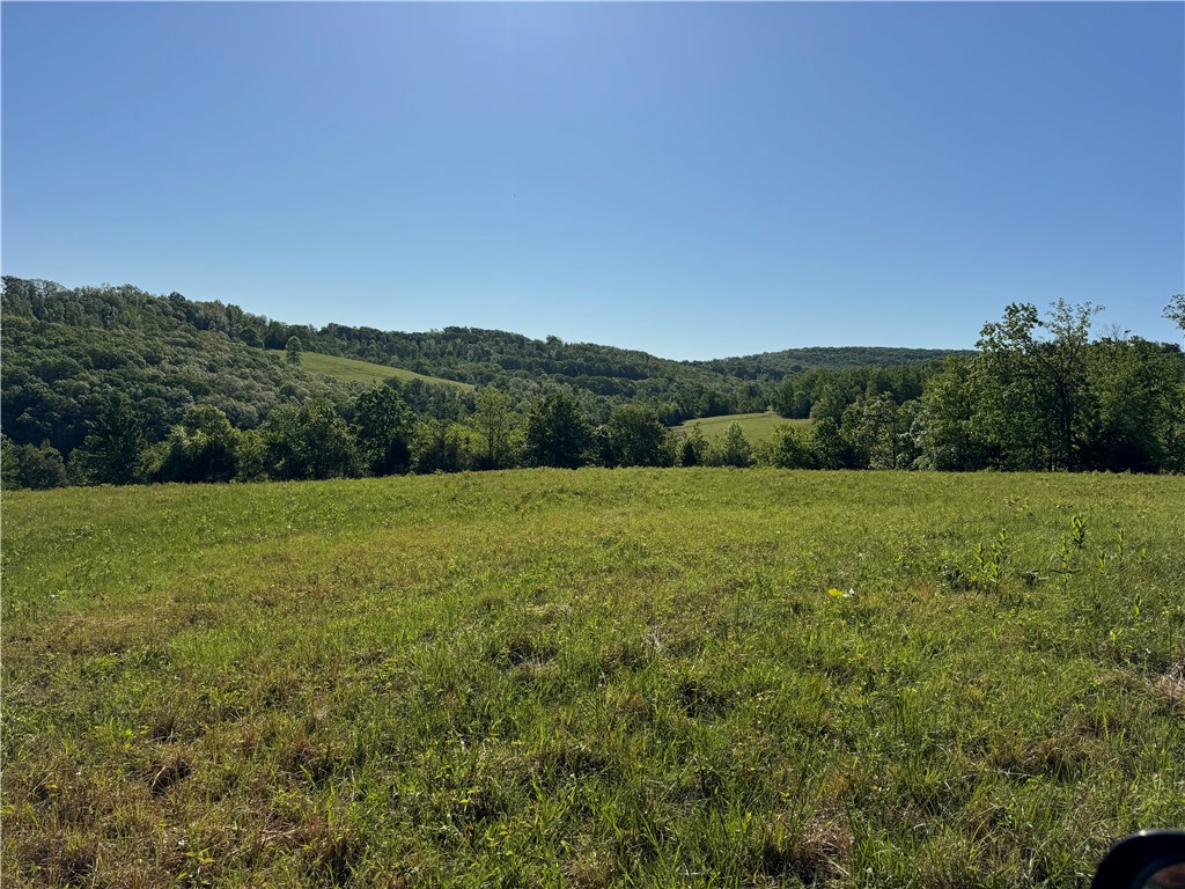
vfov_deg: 56.8
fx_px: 822
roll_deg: -3.2
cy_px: 444
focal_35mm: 24
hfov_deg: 71.6
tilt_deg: -5.1
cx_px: 592
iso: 80
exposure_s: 1/10417
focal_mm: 6.76
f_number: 1.78
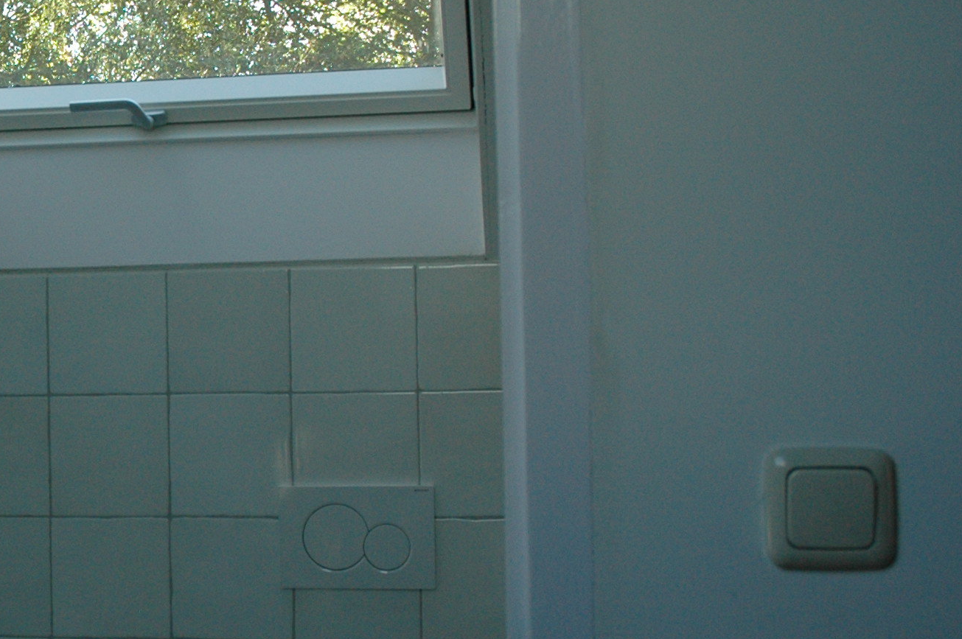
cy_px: 347
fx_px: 2215
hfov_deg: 23.0
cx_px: -102
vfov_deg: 16.4
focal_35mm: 83
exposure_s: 1/160
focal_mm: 24
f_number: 6.3
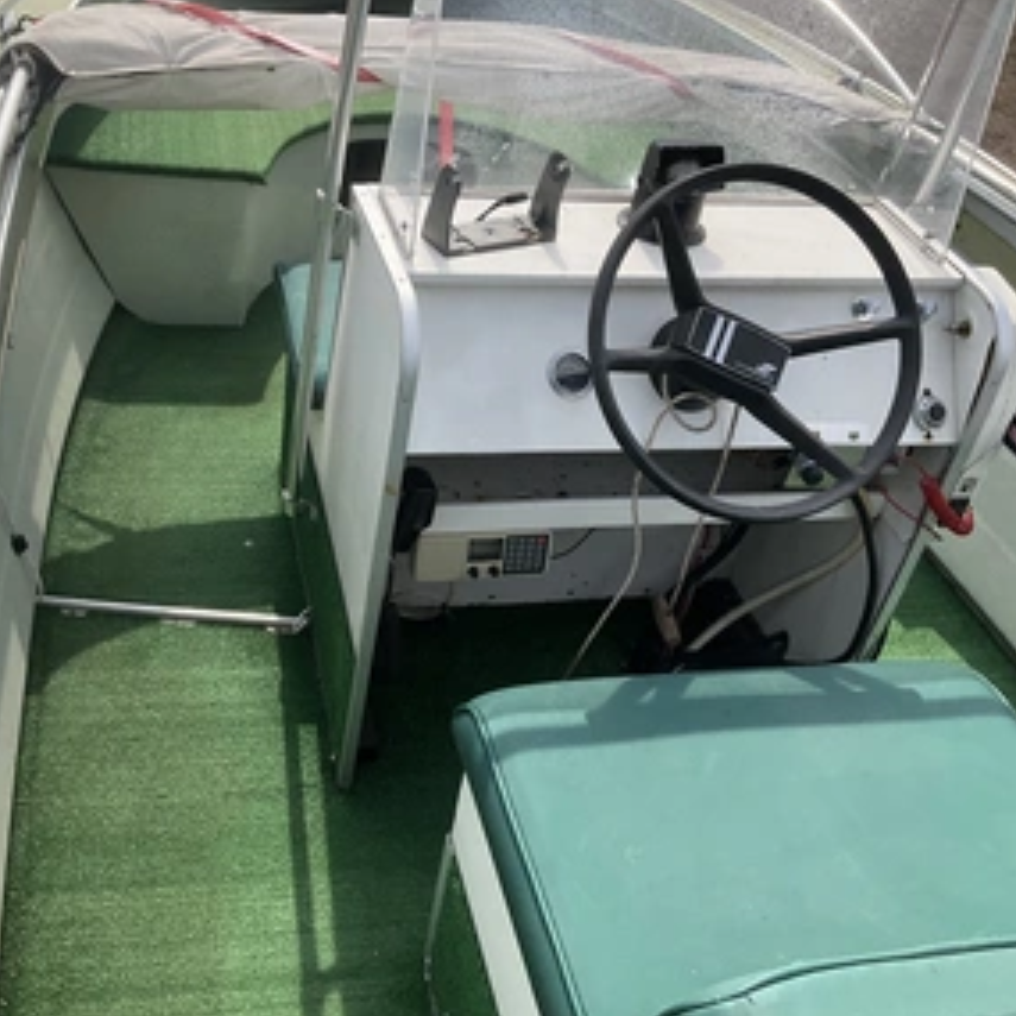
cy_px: 488
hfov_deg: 45.8
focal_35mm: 36
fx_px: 1195
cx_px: 417
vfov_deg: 46.0
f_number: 1.8
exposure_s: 1/1451
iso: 25
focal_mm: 3
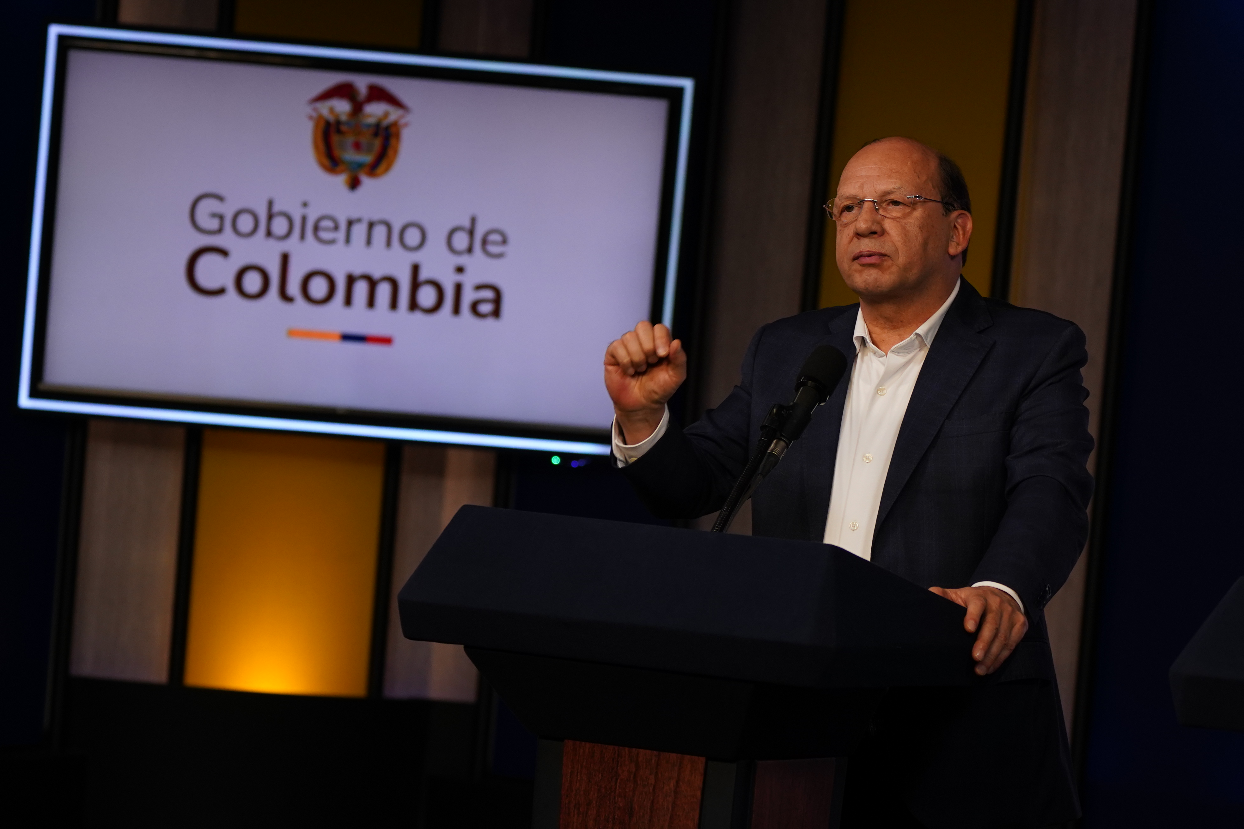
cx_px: 622
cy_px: 414
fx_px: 5183
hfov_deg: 13.7
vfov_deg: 9.1
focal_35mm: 150
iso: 1250
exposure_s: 1/160
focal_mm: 100
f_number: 4.5
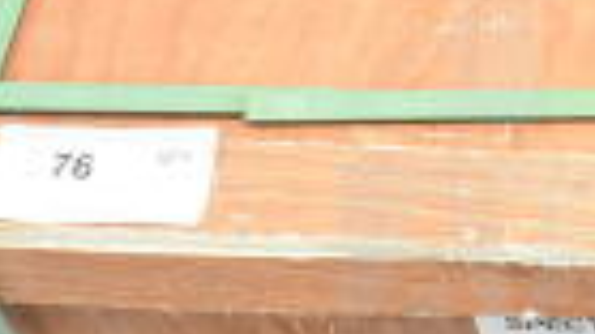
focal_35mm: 145
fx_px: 2291
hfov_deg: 14.1
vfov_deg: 8.3
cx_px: 818
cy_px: 24
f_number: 4.5
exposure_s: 1/30
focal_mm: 21
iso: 1600
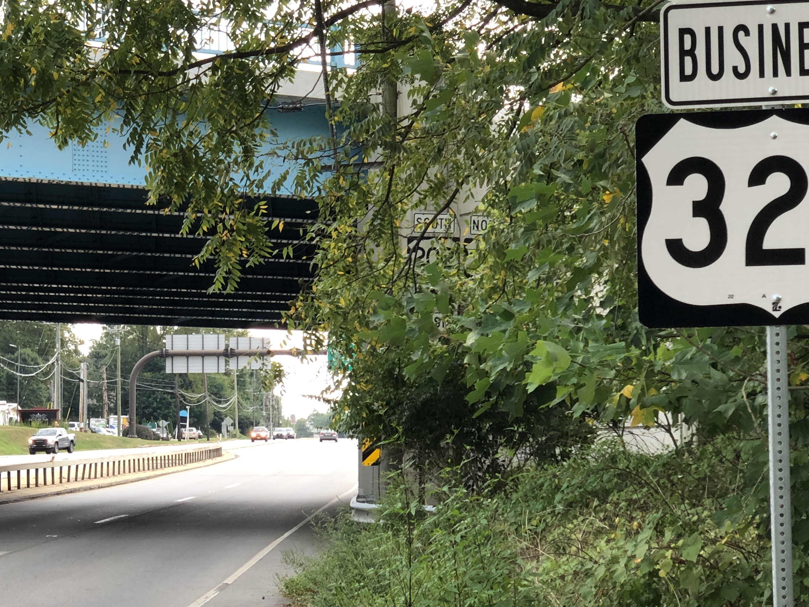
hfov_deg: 20.7
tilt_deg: +1.2
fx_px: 2197
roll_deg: -0.7
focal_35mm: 94
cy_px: 414
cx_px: 221
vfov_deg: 15.7
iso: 20
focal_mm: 6
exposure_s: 1/60
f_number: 2.4
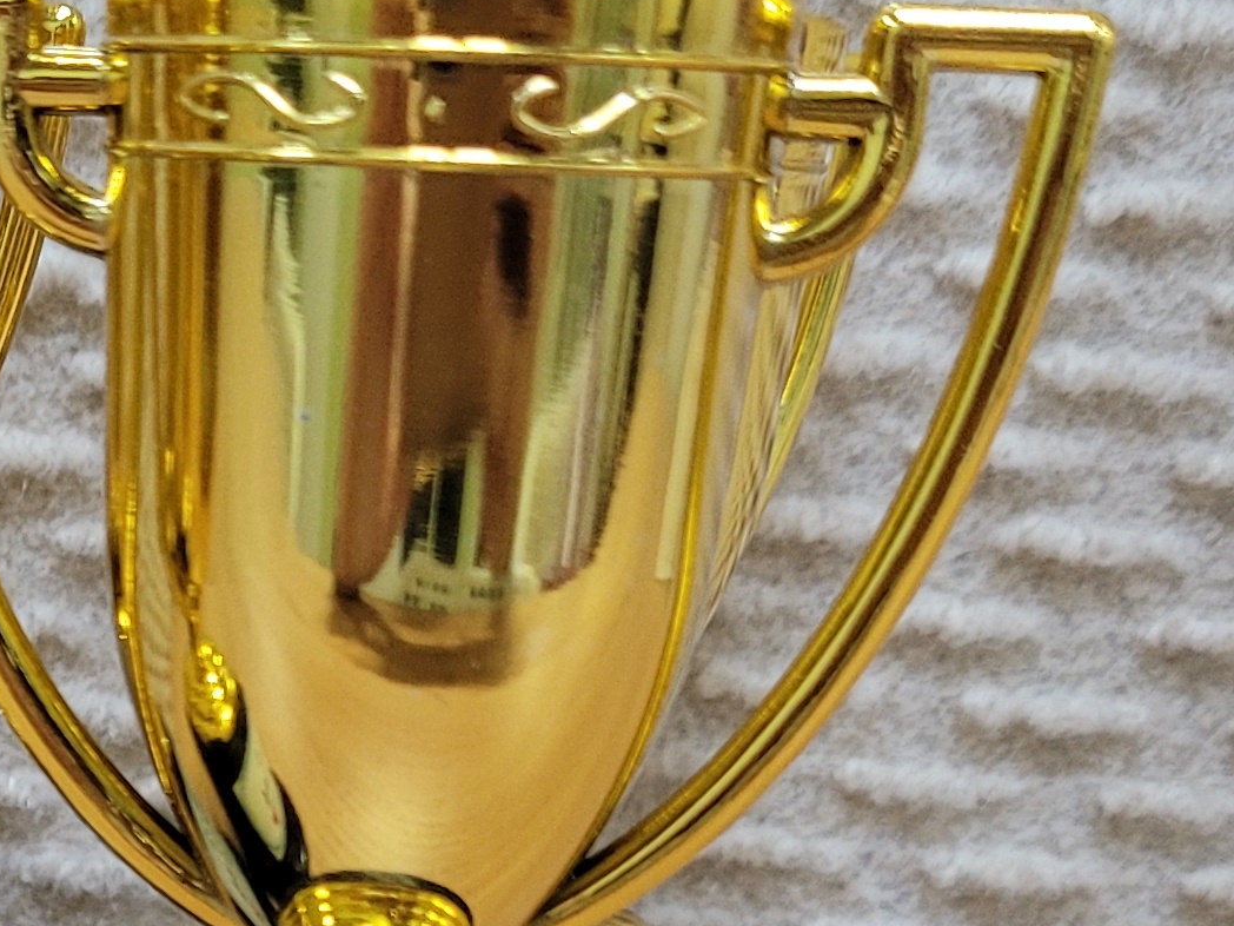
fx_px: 3565
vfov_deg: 14.3
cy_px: 1143
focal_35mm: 100
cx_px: -198
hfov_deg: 18.7
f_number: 1.8
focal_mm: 5.4
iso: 200
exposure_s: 1/60
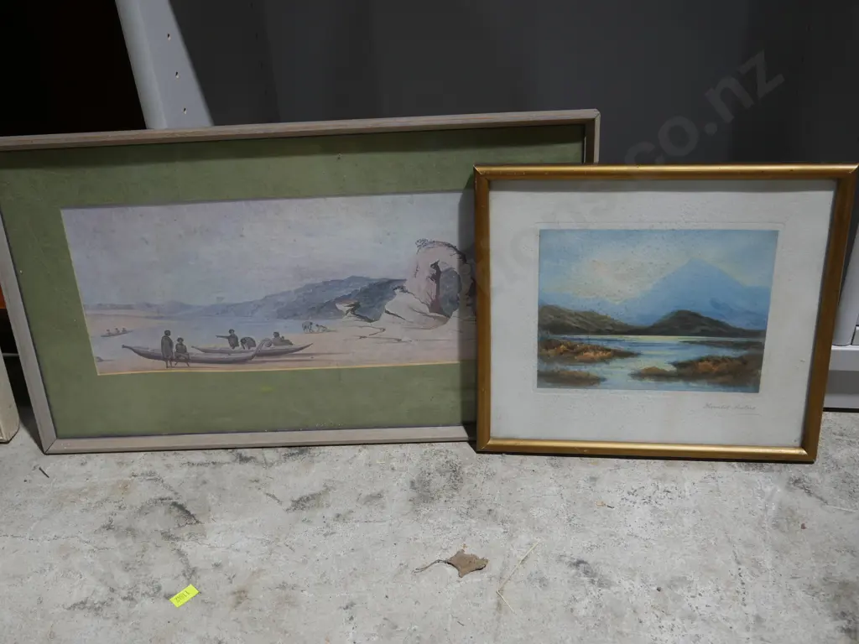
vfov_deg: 39.7
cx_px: 430
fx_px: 893
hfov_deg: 51.4
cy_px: 322
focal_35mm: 36
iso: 250
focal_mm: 18
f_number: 4
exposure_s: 1/60
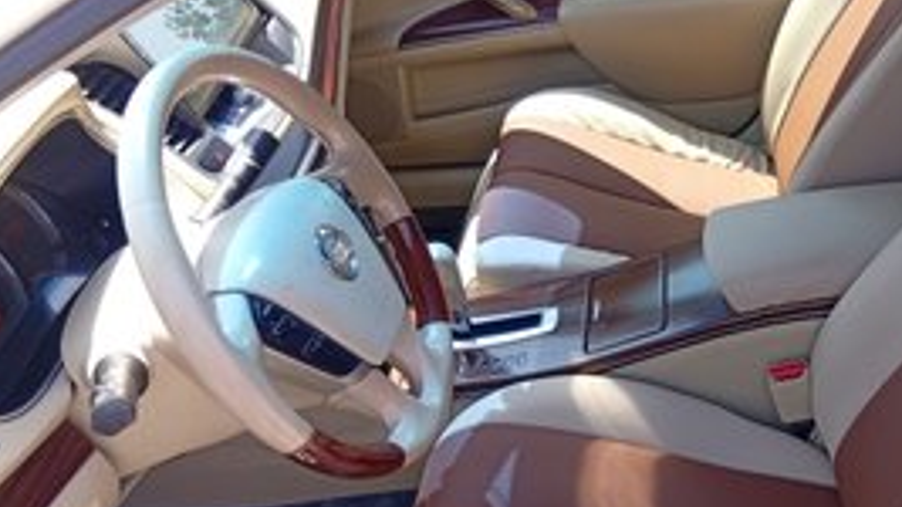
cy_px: 352
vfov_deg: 26.9
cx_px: 645
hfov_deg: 45.2
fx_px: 1052
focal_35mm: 44
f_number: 1.8
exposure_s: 1/176
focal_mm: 3.84
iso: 50
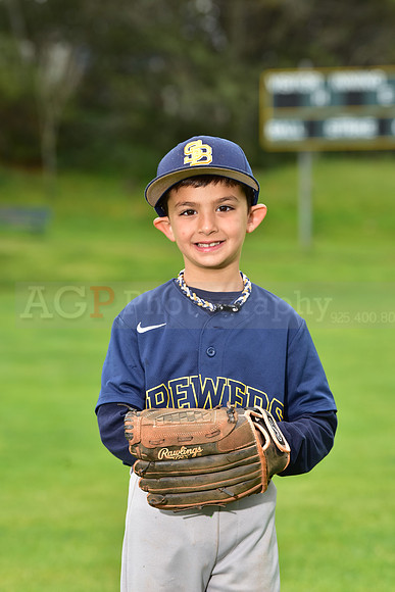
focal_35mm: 165
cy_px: 296
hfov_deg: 8.3
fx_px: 2714
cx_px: 198
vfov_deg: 12.4
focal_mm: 165
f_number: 6.3
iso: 400
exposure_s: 1/250
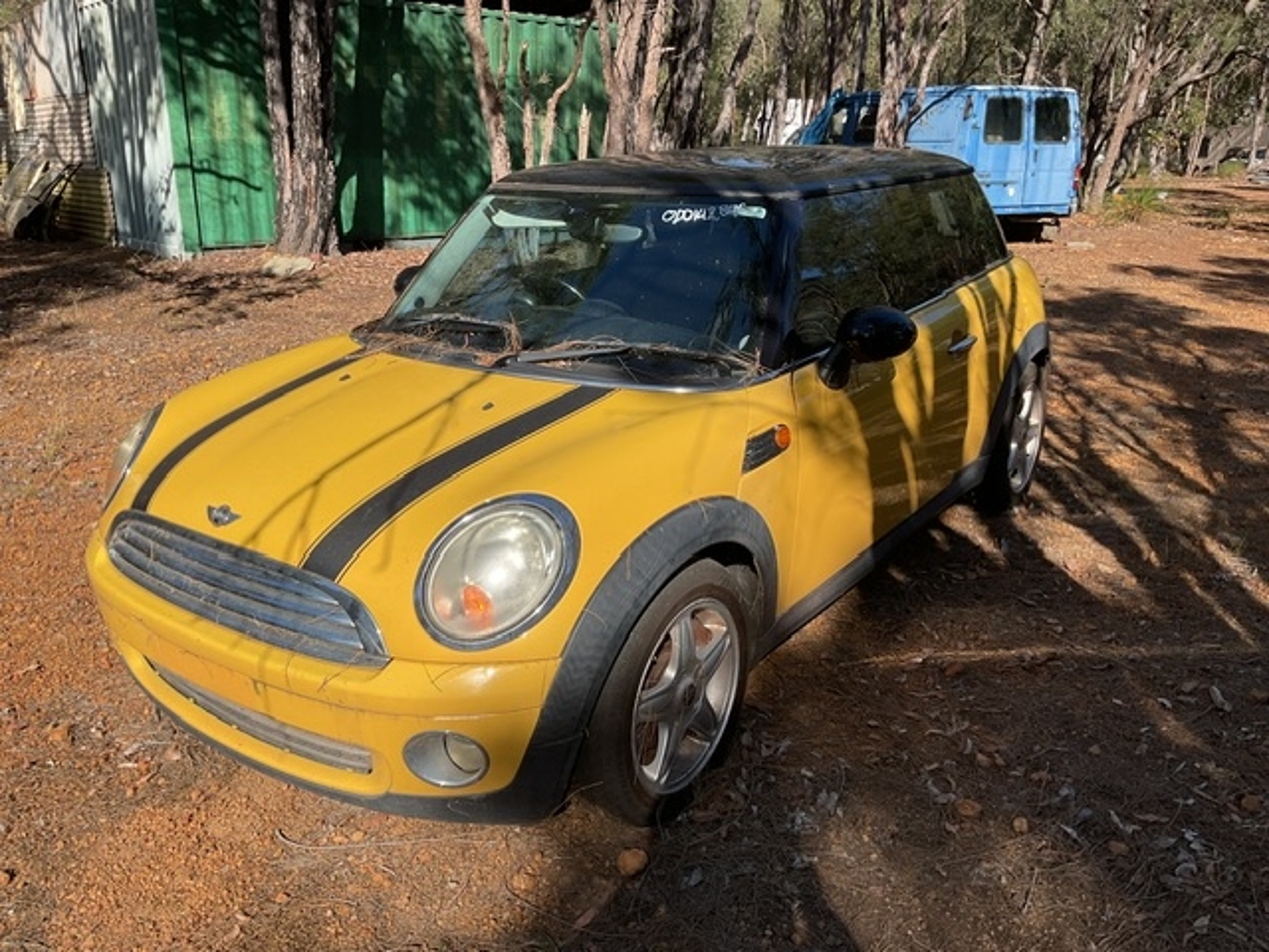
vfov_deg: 48.2
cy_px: 476
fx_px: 1063
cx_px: 634
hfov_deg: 61.7
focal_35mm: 29
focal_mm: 3
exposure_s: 1/1451
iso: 16
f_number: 1.8
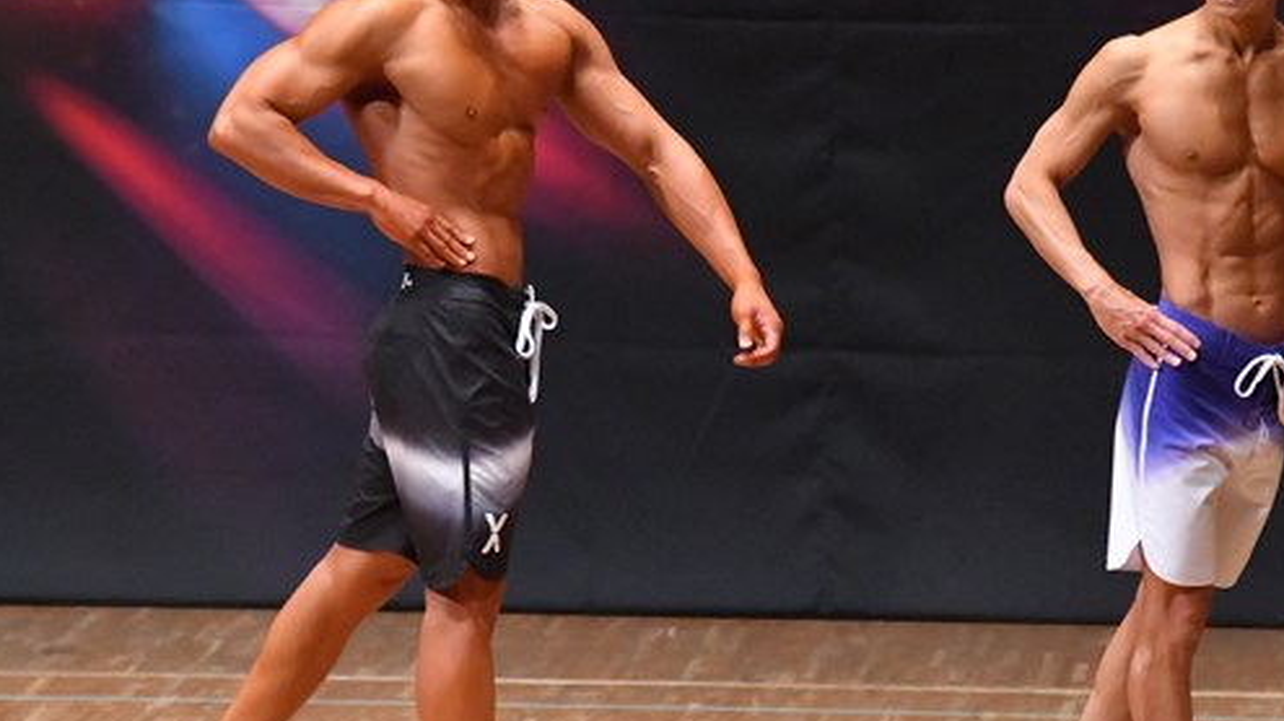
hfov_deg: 4.9
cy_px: 431
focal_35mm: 443
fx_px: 15077
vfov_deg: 2.7
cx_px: 743
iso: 8000
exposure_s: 1/400
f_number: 5.6
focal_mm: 180
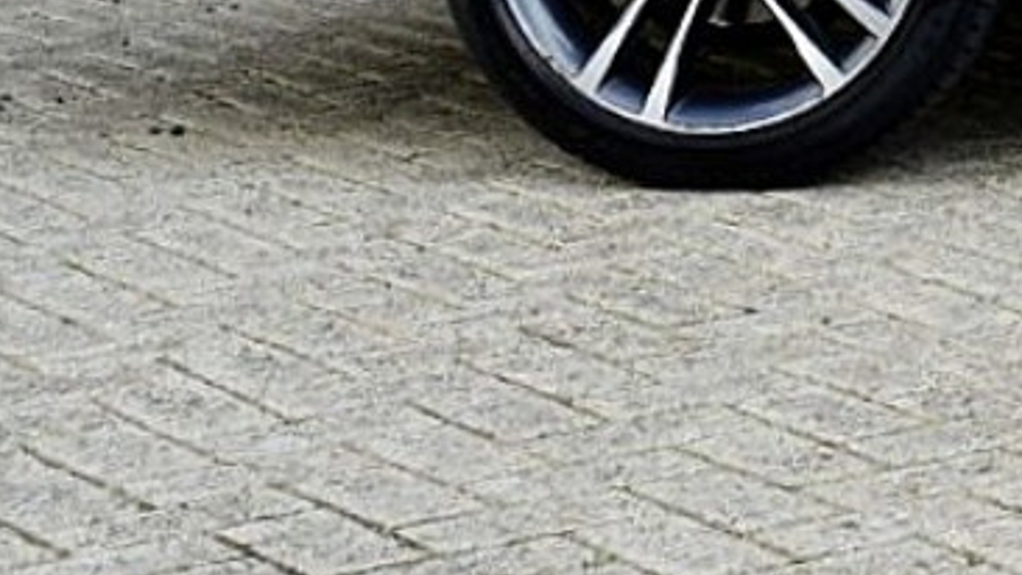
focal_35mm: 144
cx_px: 1812
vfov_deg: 8.0
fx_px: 3903
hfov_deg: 13.5
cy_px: -589
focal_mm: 24
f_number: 9
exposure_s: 1/125
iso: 400
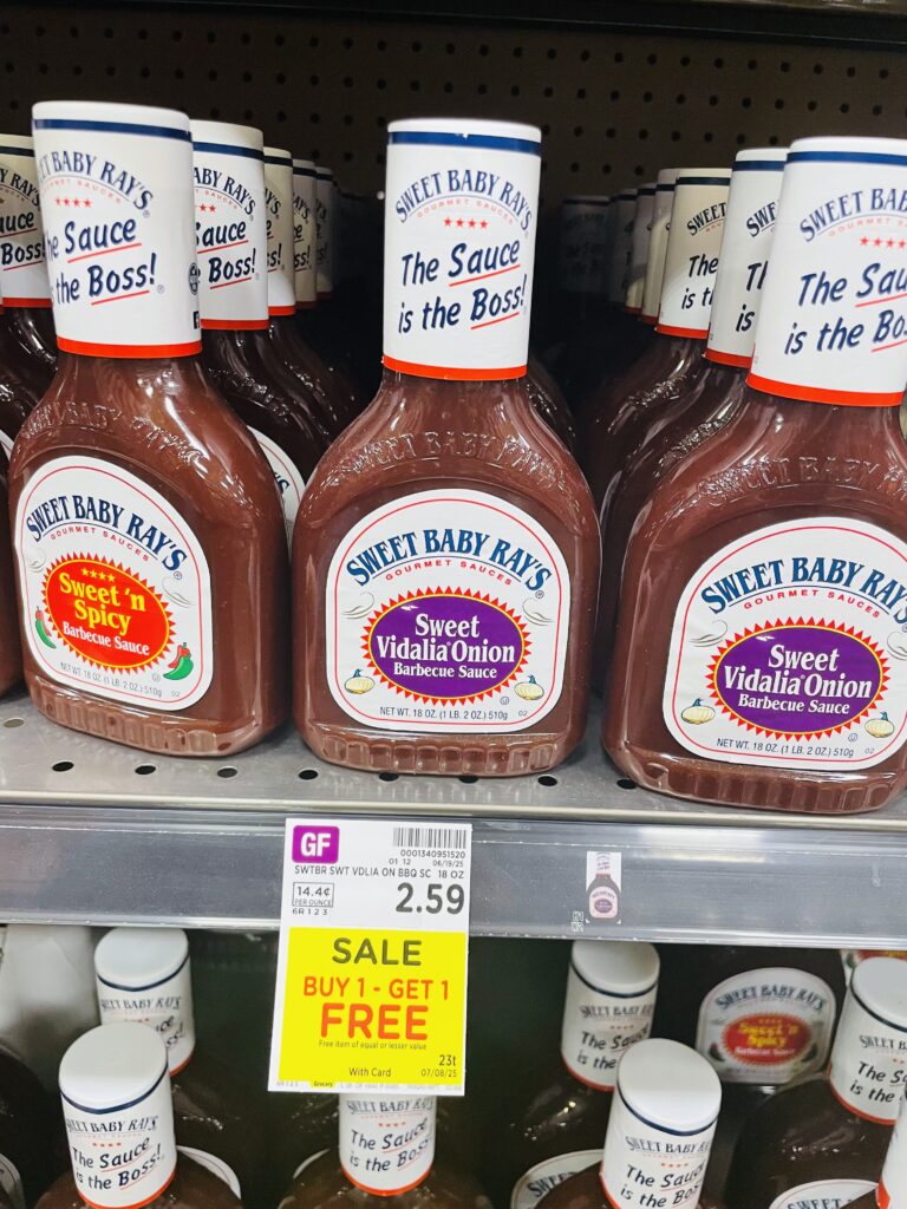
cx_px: 454
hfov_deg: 53.1
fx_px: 908
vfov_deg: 67.3
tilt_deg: -23.5
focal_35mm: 26
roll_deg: -2.6
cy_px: 604
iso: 200
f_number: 1.6
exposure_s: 1/60
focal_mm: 4.2
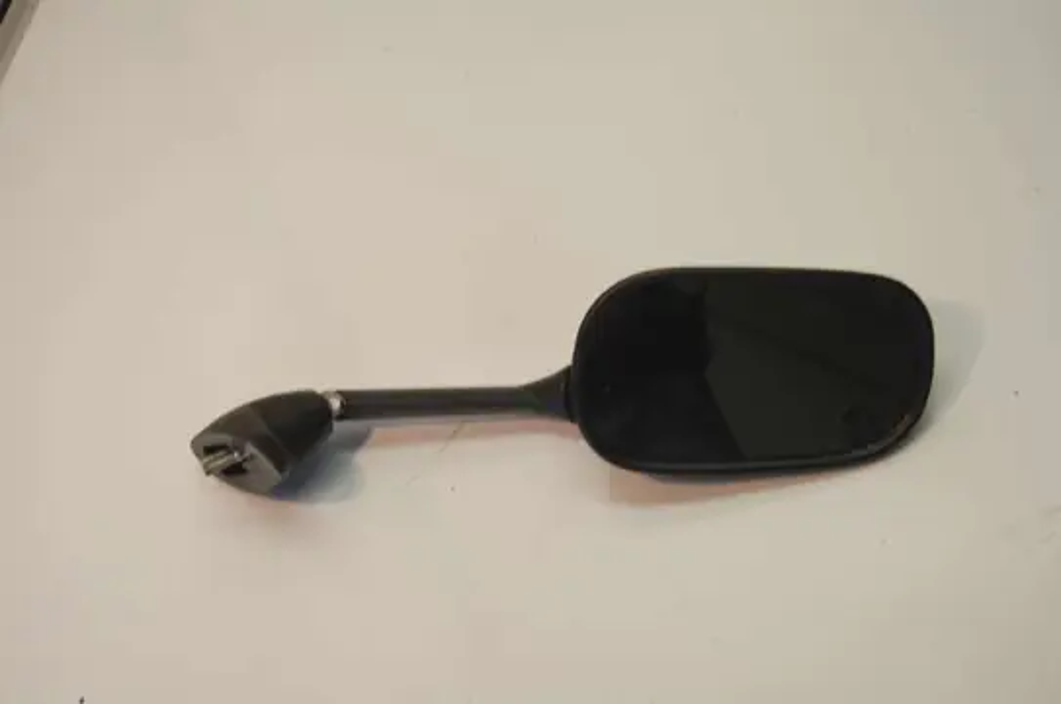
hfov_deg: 33.5
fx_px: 1765
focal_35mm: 60
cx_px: 530
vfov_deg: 22.5
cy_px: 352
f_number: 5
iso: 400
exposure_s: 1/80
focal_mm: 40
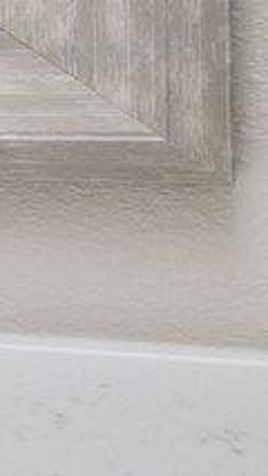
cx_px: -1916
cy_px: 163
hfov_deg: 3.7
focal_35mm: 141
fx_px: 1779
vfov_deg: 15.2
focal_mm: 14
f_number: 9
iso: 320
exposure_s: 1/60
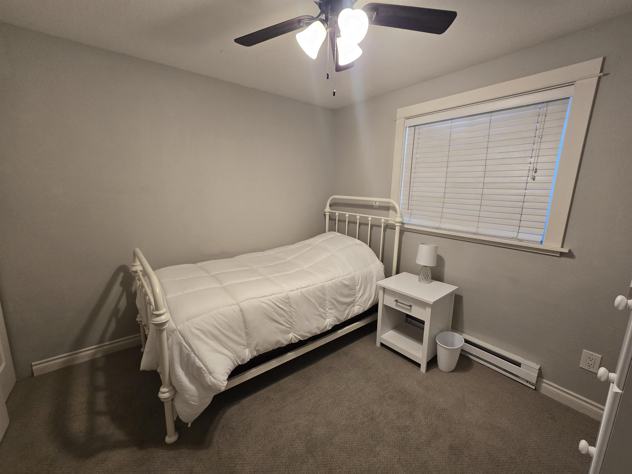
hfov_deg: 106.2
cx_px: 316
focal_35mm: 13
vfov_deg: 89.9
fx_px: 237
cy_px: 237
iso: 200
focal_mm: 2.2
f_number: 2.2
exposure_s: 1/60
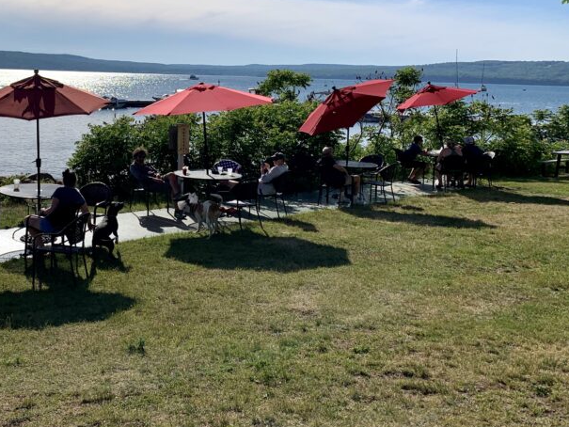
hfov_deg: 41.1
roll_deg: -1.7
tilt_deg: -3.4
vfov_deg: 32.5
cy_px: 124
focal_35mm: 44
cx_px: 115
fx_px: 723
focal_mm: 4.25
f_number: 1.8
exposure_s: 1/6452
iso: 25
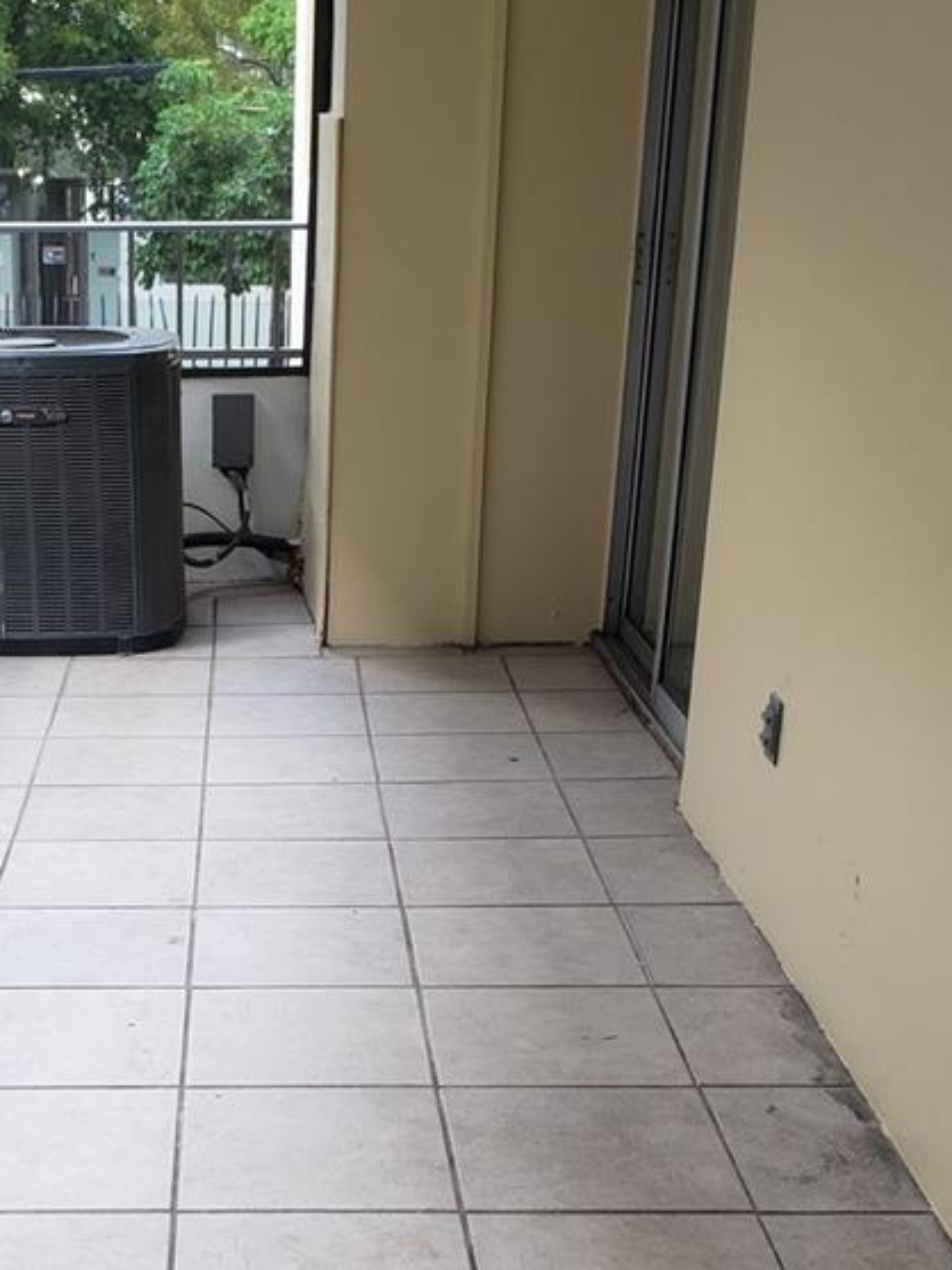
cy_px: 926
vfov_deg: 33.8
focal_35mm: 56
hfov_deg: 25.5
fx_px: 2053
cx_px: 148
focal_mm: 4.3
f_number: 2.4
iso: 64
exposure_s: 1/60
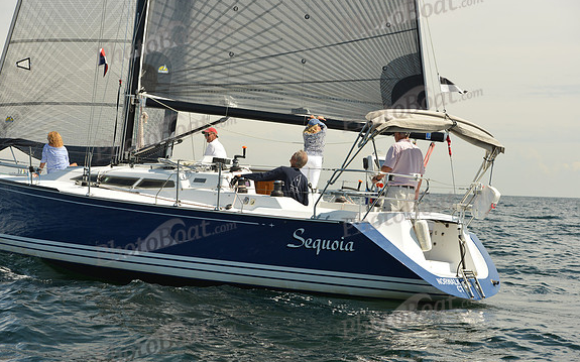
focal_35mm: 72
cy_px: 173
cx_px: 289
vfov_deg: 18.1
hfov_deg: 28.6
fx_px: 1138
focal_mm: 70
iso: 320
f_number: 7.1
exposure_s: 1/1250
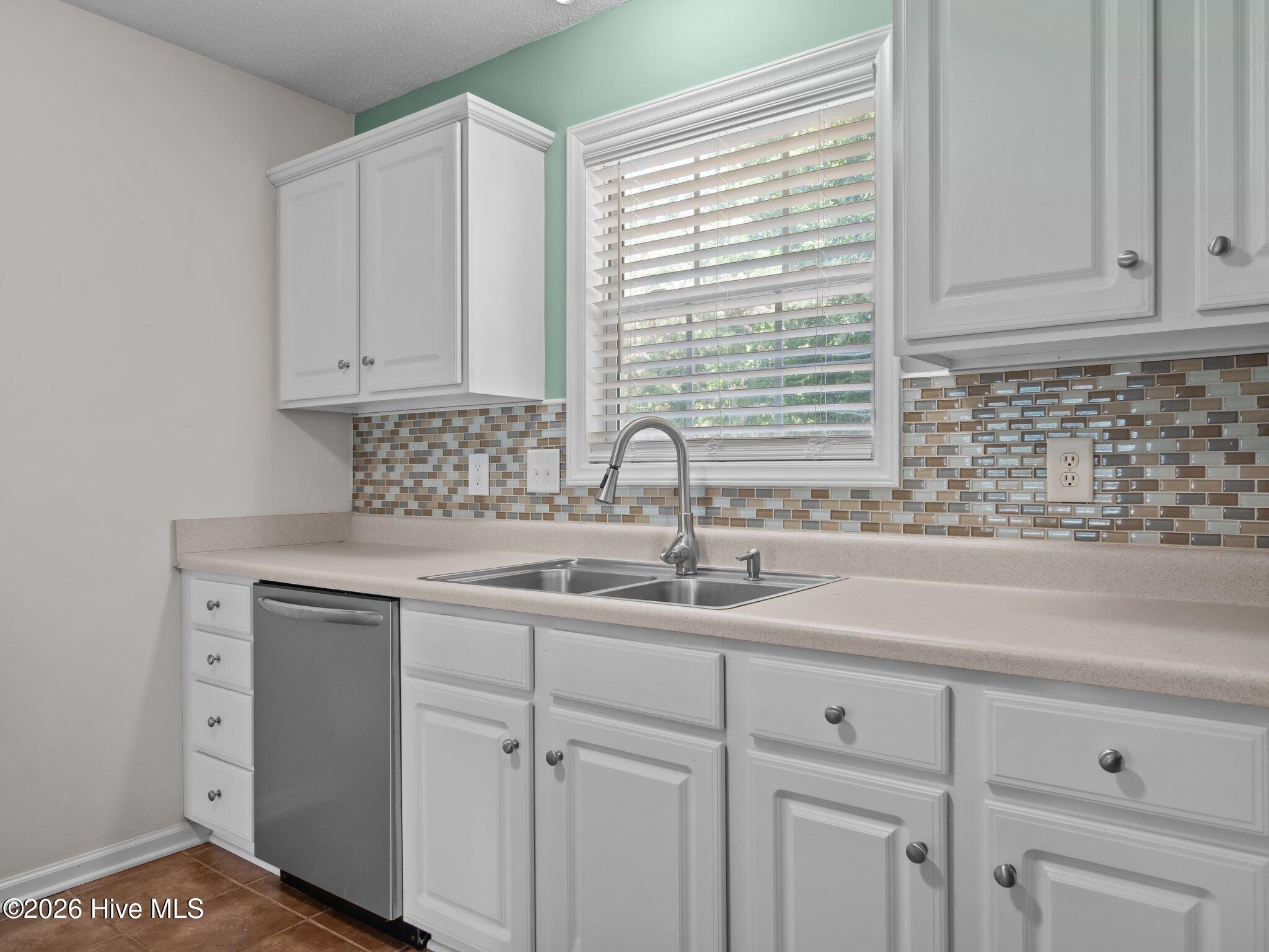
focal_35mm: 24
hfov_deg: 71.6
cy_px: 476
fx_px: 880
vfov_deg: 56.8
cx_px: 634
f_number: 5.6
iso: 200
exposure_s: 1/8
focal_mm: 12
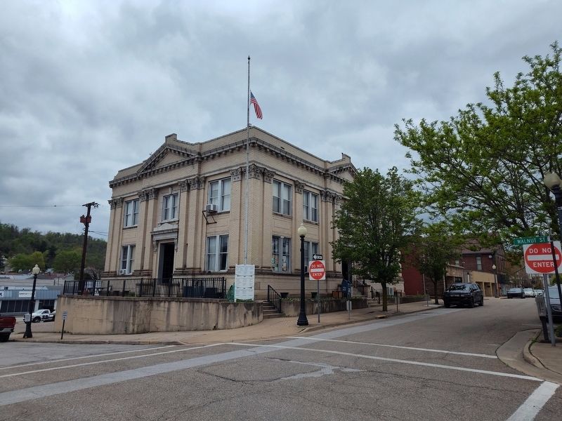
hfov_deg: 73.9
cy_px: 210
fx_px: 373
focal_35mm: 23
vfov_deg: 58.9
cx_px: 281
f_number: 1.8
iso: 100
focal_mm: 5.56
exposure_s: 1/1042
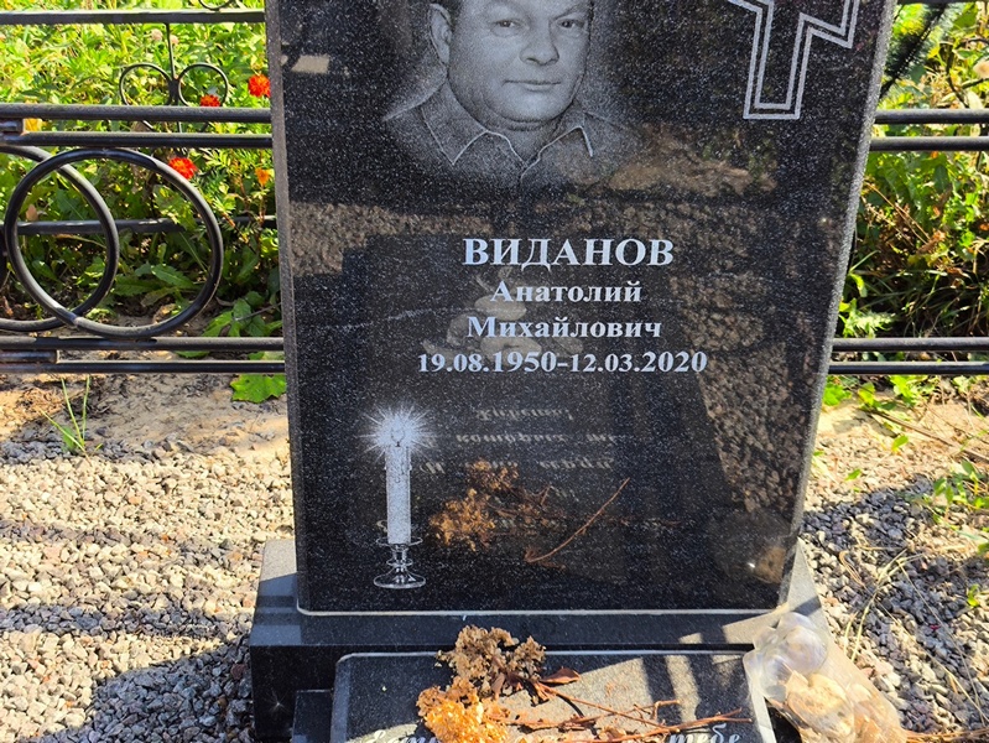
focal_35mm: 50
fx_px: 1429
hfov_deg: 38.2
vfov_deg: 29.1
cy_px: 372
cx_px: 494
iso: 50
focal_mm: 4.71
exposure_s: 1/532
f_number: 1.7
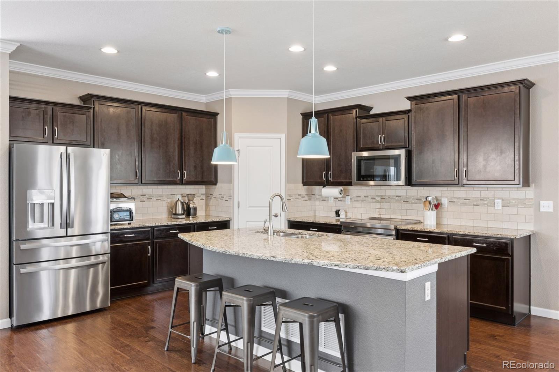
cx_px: 280
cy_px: 186
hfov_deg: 69.4
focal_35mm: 26
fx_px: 404
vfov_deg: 49.5
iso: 400
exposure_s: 1/8
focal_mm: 26
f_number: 9
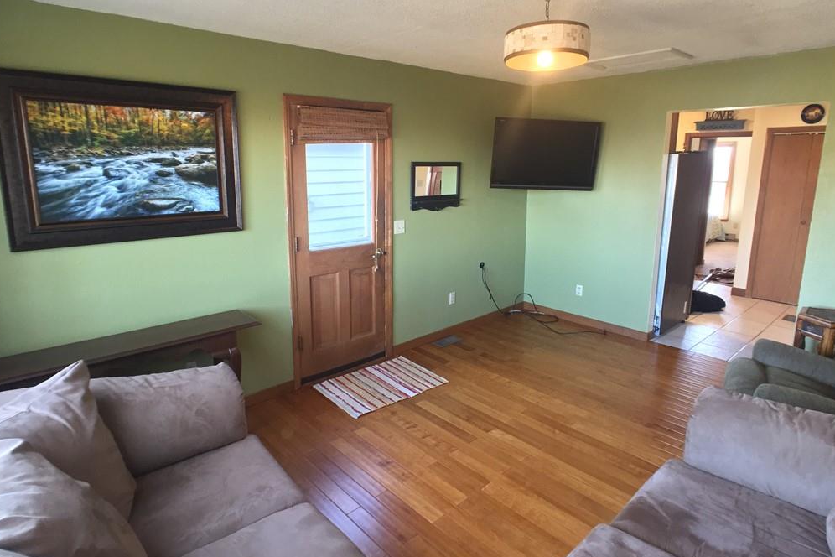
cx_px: 417
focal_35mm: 31
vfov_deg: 42.3
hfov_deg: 60.3
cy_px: 254
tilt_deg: -9.3
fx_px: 719
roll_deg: +0.2
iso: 160
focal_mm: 4.15
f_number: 2.2
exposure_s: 1/30
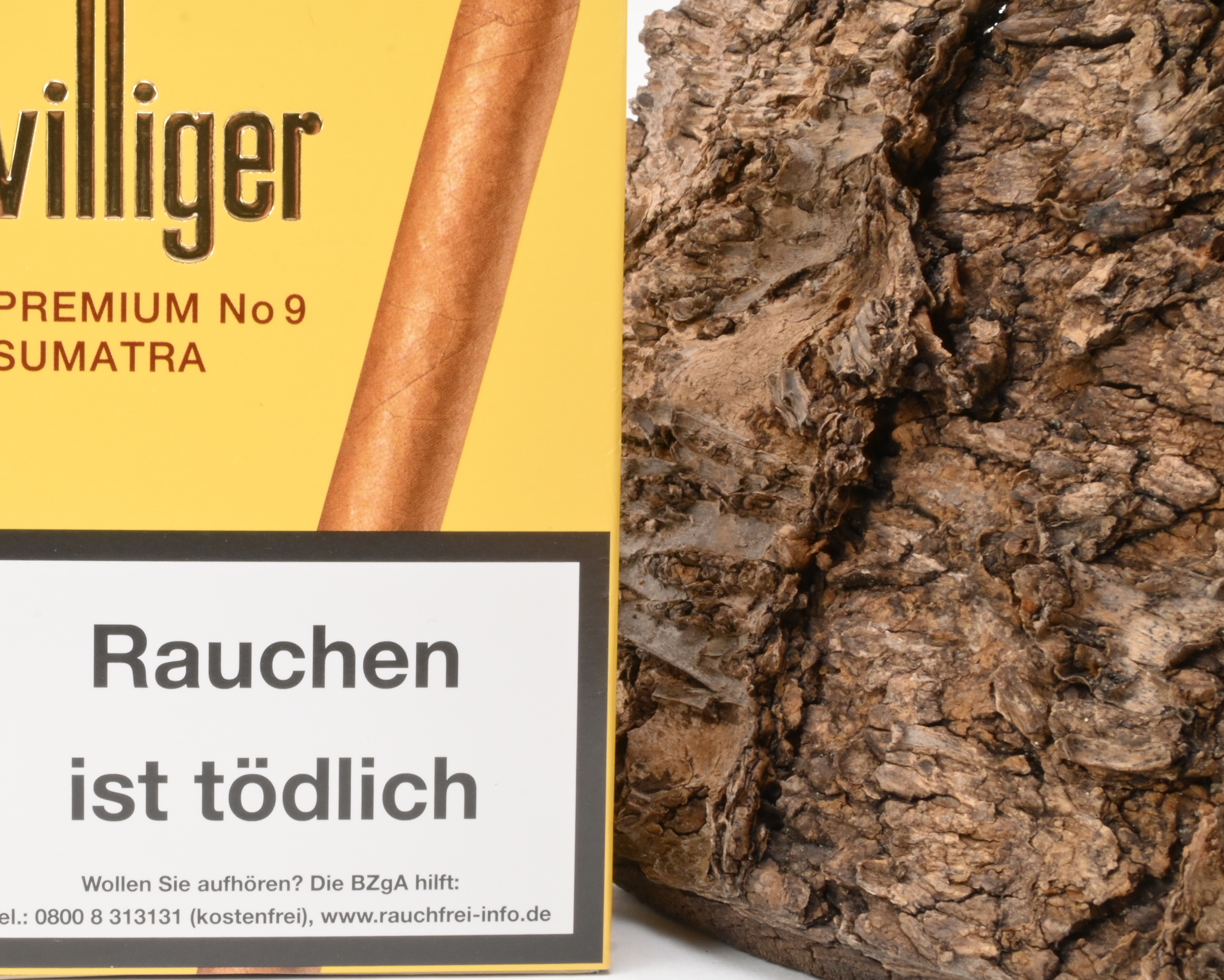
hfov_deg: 36.4
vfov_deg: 30.4
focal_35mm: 50
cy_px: 453
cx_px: 278
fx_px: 1804
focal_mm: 21
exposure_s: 1/15
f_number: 22
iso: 640
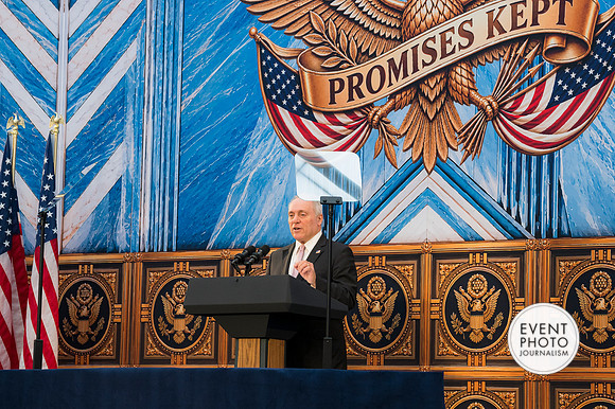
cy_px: 204
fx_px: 2117
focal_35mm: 124
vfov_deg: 11.0
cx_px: 308
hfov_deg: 16.5
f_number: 4
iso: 320
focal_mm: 83
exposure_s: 1/160
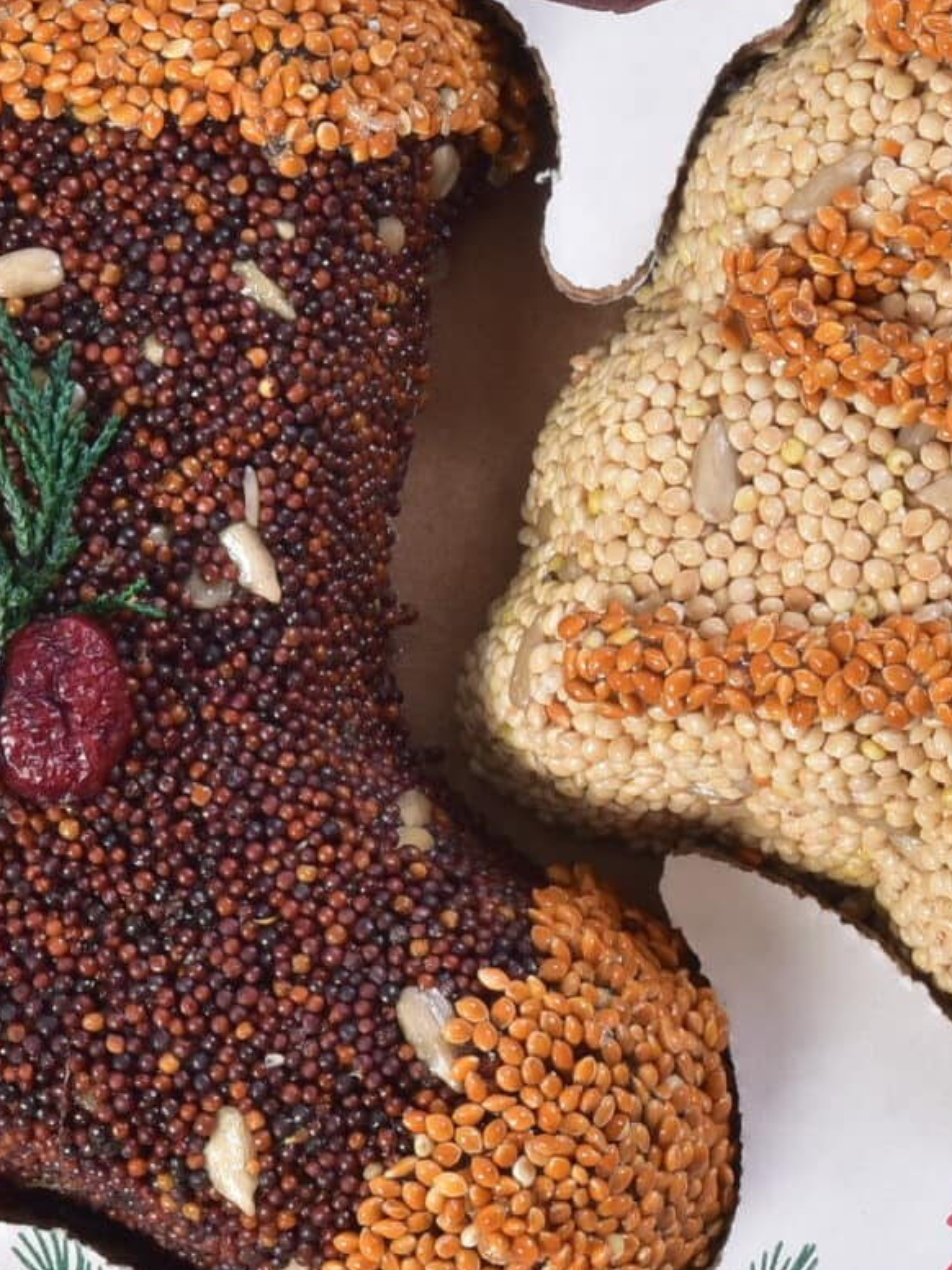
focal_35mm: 333
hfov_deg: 4.5
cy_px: 466
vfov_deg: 5.9
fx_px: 12211
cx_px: 1080
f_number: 25
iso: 500
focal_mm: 105
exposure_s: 1/60
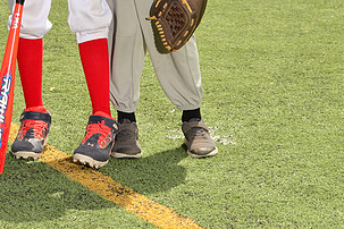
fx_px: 1462
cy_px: -94
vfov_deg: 8.8
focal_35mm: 153
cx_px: 127
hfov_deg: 13.4
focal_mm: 80
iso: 125
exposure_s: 1/200
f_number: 11
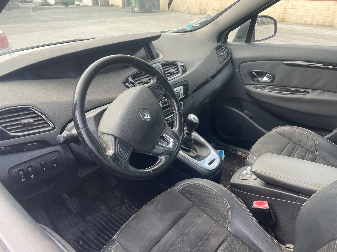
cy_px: 126
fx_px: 253
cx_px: 168
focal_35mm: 26
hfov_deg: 67.3
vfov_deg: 53.1
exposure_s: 1/121
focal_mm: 4.2
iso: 50
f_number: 1.6
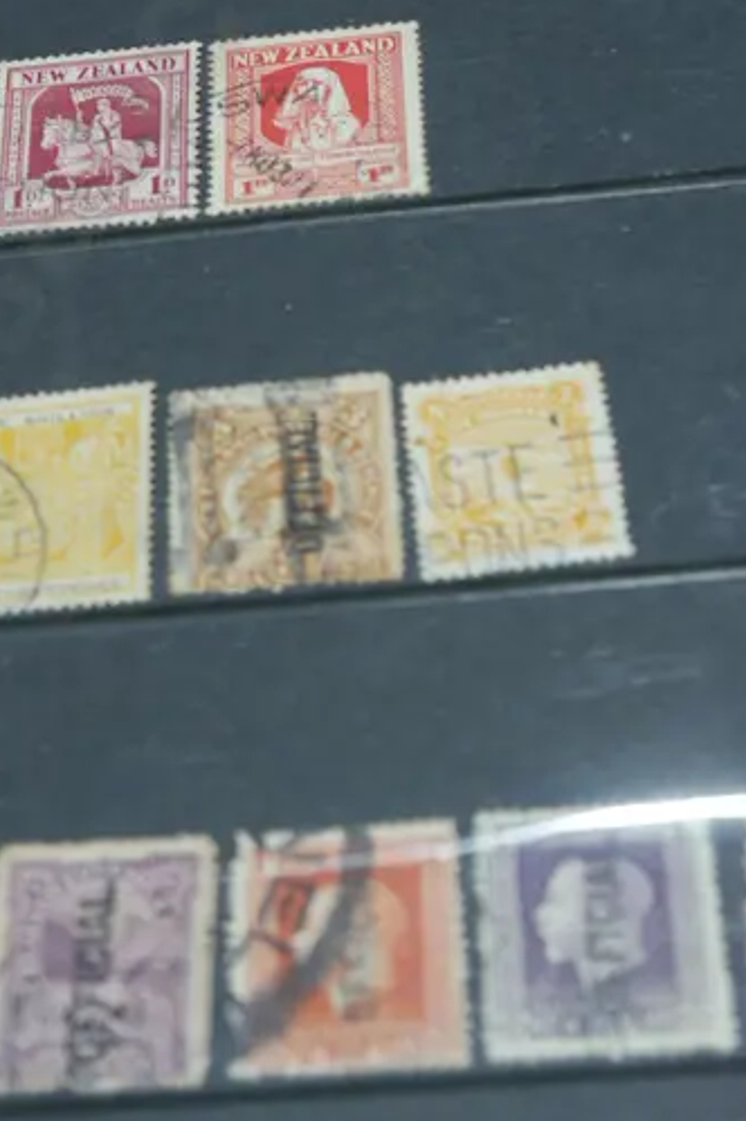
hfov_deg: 14.4
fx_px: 2926
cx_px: 130
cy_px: 110
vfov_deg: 21.2
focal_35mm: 94
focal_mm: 22
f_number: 4.7
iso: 200
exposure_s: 1/60
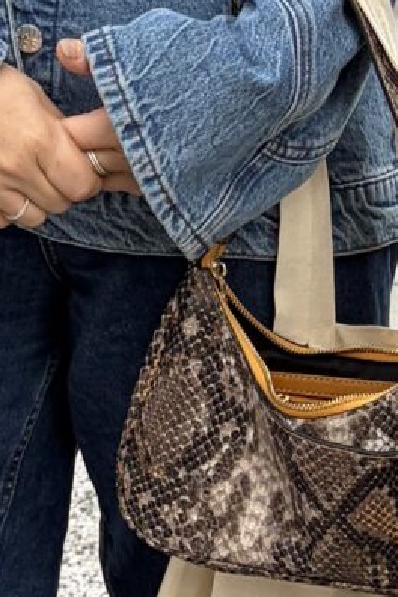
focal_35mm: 175
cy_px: -92
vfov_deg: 11.5
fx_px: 2902
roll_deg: +1.8
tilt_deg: -8.2
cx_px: -371
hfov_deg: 7.6
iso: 50
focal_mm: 5.96
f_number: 1.6
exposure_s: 1/527
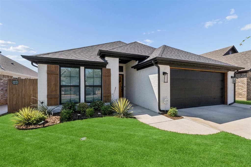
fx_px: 105
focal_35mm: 15
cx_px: 126
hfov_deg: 100.4
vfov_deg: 77.3
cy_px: 84
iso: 200
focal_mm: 10
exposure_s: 1/160
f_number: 22
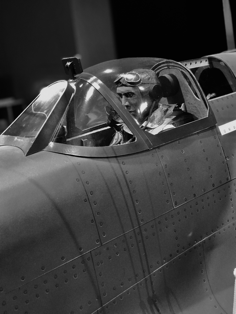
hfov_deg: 25.7
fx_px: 518
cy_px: 157
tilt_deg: -11.7
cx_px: 118
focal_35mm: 57
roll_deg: +7.4
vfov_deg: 33.8
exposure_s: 1/50
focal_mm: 6.6
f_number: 2.8
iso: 400
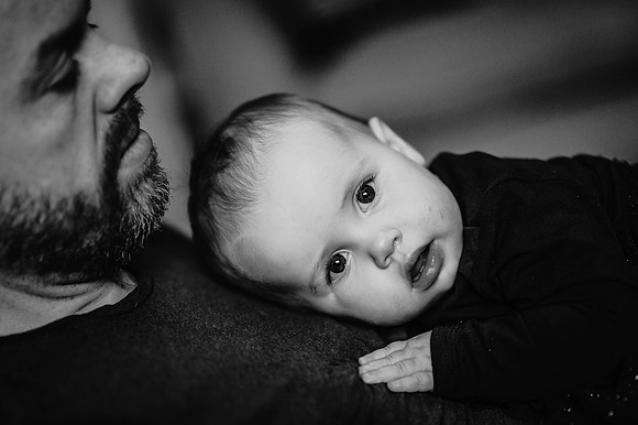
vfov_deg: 16.1
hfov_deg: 23.9
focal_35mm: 85
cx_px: 319
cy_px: 212
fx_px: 1505
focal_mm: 85
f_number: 1.8
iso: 280
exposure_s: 1/160
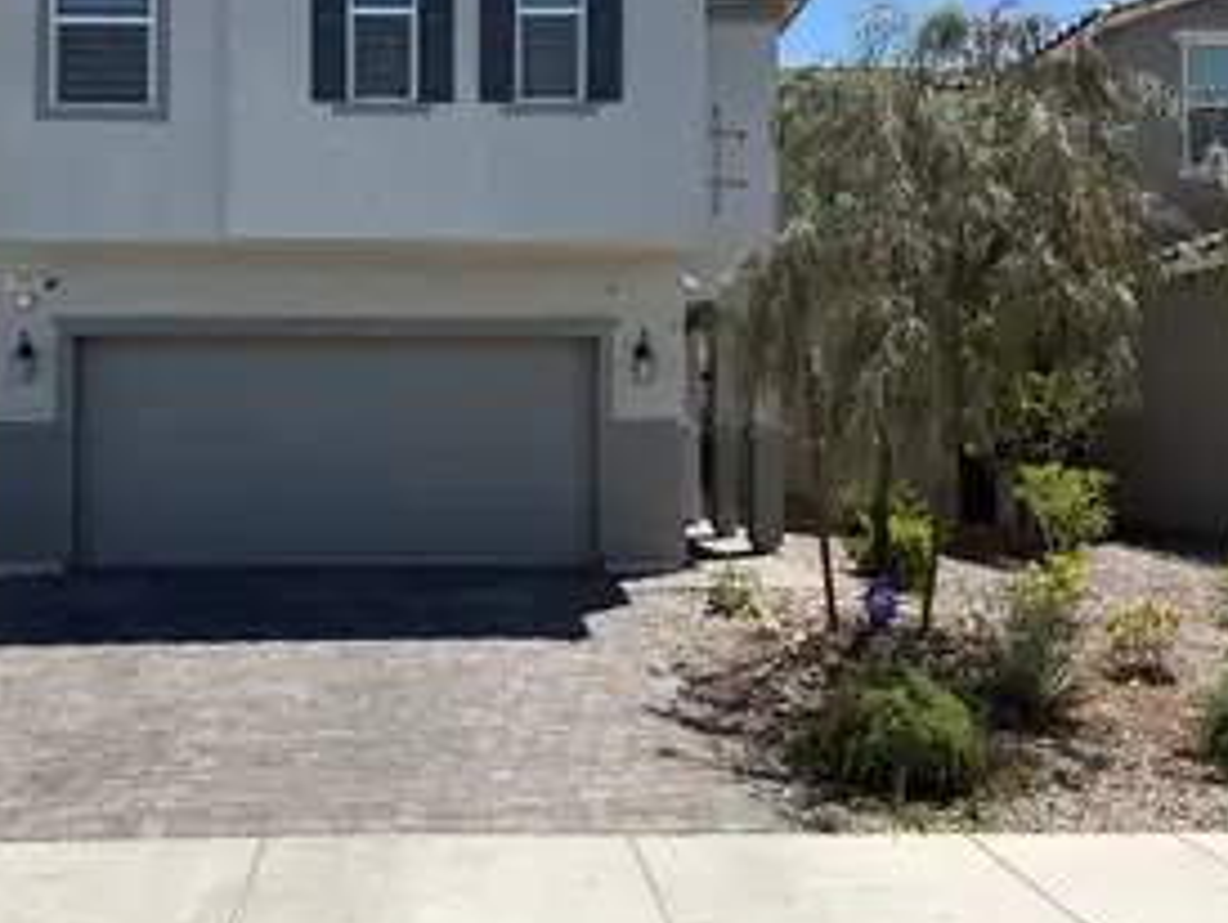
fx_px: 1243
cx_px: 426
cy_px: 363
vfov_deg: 40.6
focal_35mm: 35
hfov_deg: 51.8
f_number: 1.78
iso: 80
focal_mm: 6.76
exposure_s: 1/4167
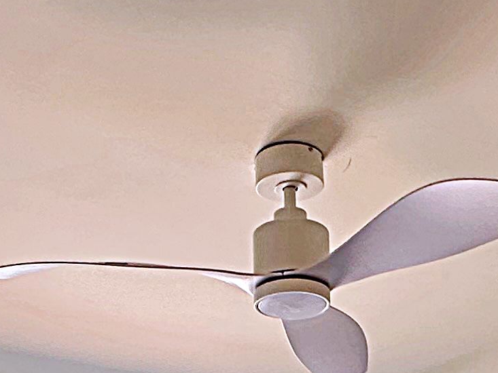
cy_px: 707
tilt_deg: +0.9
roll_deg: +1.1
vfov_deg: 15.8
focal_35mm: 77
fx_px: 1108
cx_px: 268
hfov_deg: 25.3
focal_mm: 2.22
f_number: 2.2
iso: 40
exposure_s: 1/159
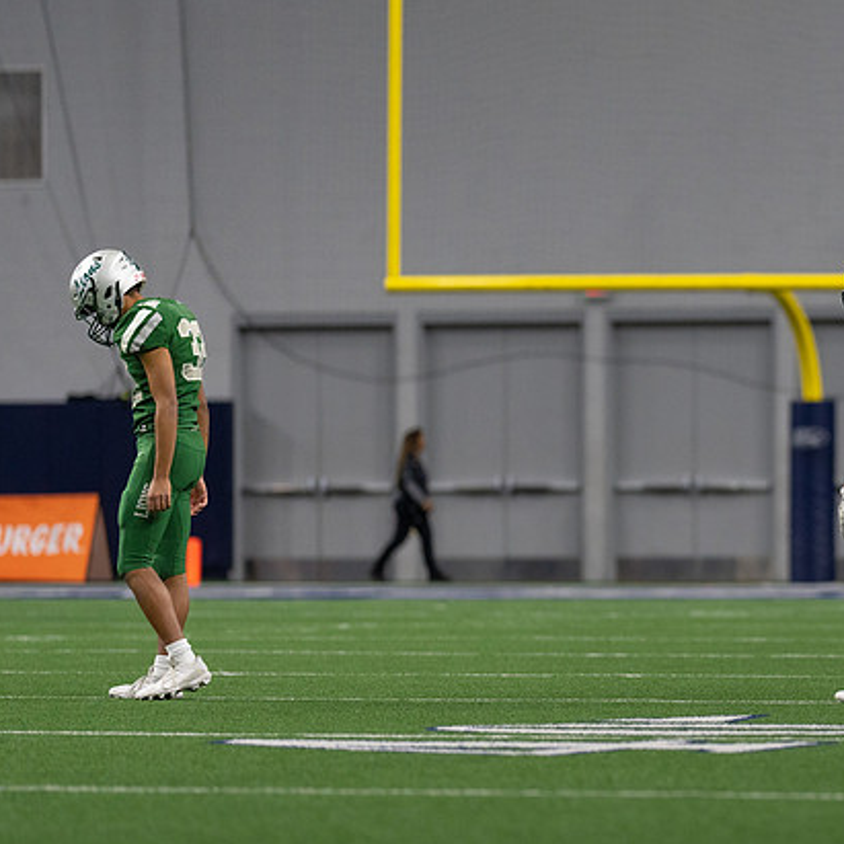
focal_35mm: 291
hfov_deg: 6.0
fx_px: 8027
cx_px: 978
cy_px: 461
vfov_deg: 6.0
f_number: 1.8
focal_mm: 135
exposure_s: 1/1250
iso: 1000
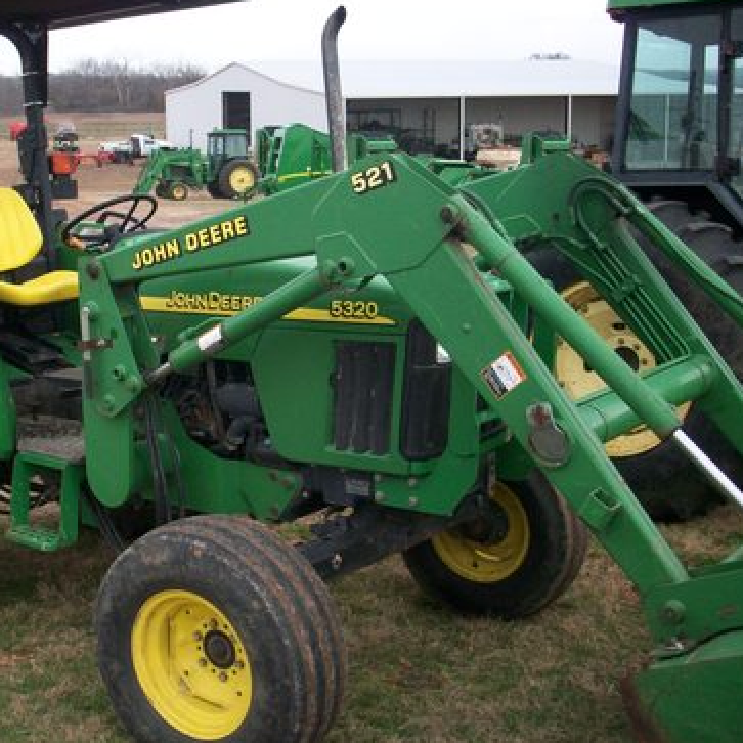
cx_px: 246
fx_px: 1190
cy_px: 327
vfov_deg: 34.6
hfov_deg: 34.3
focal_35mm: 49
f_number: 2.8
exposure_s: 1/375
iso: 80
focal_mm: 6.2
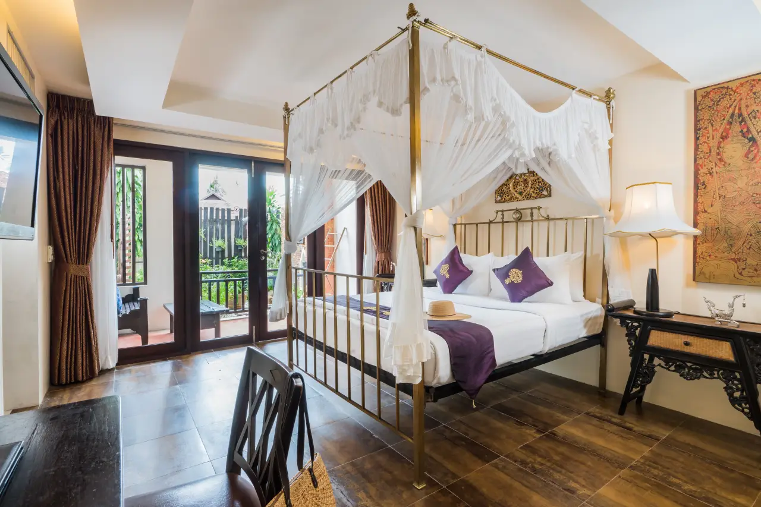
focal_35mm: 17
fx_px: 359
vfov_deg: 70.4
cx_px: 380
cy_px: 254
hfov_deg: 93.3
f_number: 14
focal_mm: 17
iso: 200
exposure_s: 1/2
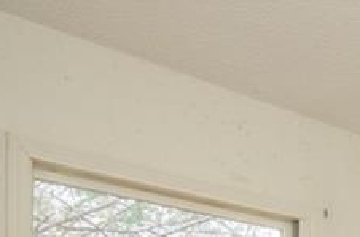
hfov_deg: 18.8
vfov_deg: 15.6
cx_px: 680
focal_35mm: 78
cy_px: 383
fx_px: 779
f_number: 7.1
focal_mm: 11.5
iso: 500
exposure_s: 1/100
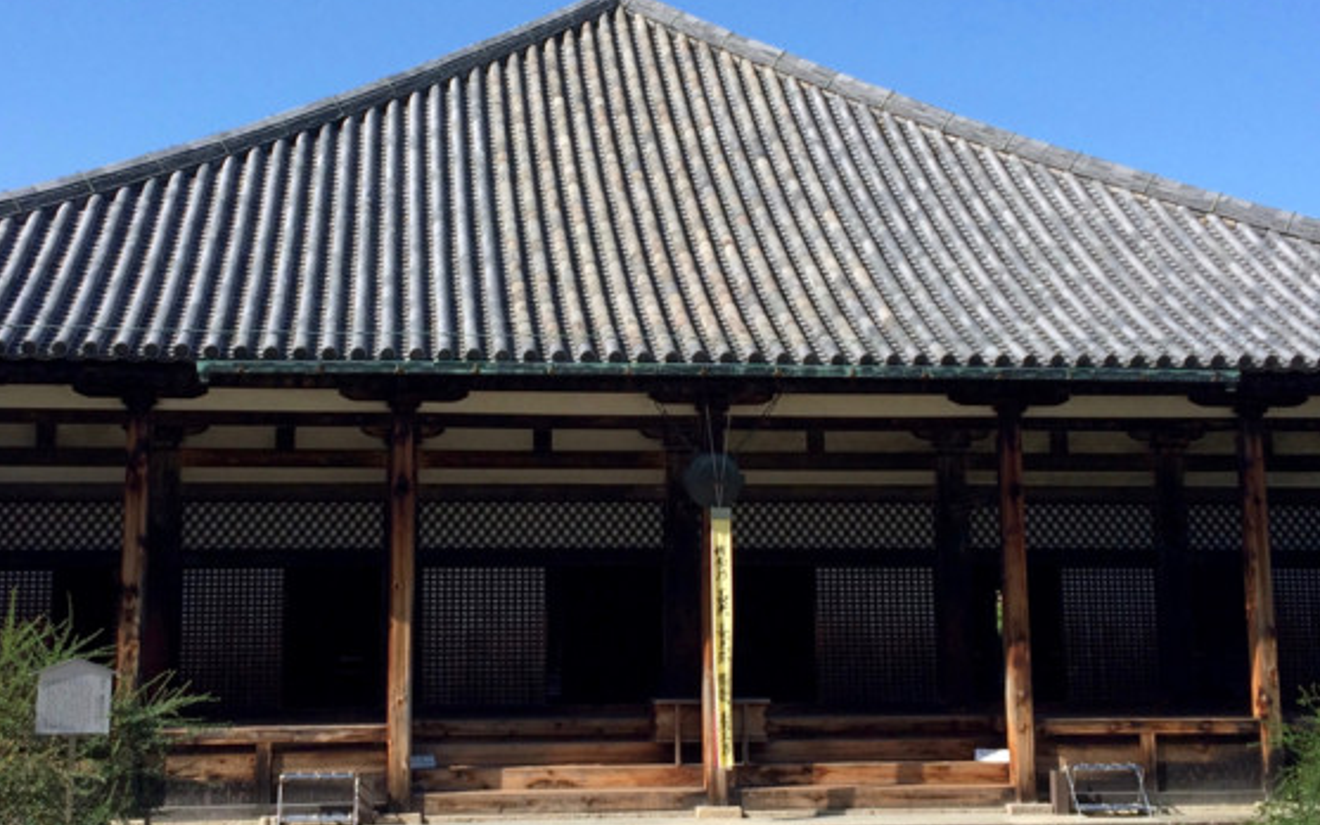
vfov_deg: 24.4
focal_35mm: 53
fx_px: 1906
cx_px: 619
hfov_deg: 38.2
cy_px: 325
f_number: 2.2
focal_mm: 4.15
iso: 32
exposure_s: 1/1580
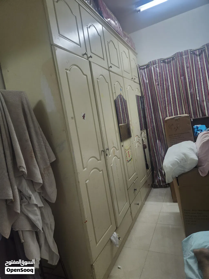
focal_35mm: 23
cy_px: 140
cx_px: 104
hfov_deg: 58.9
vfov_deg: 73.9
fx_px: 185
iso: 500
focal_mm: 5.4
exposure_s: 1/120
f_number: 1.8
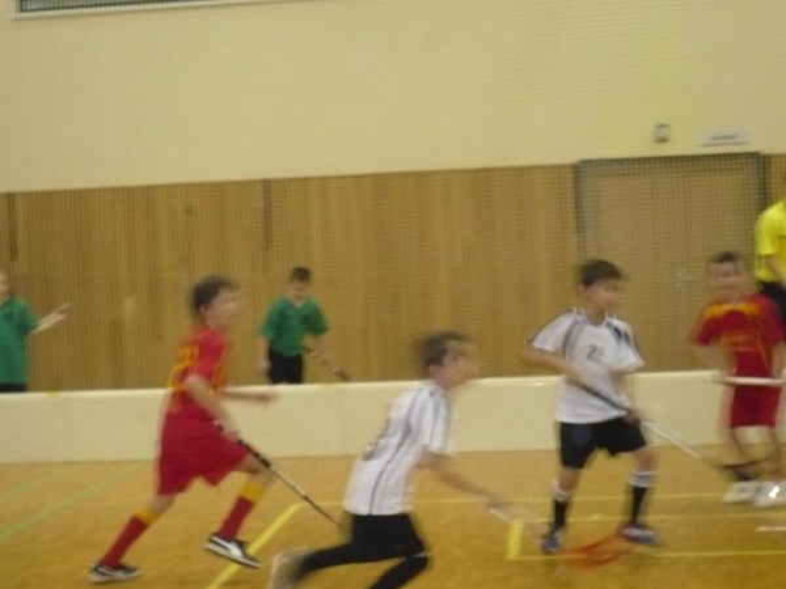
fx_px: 1544
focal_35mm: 68
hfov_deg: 28.6
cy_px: 294
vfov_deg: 21.6
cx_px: 393
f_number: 3.4
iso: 400
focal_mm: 8.3
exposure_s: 1/30
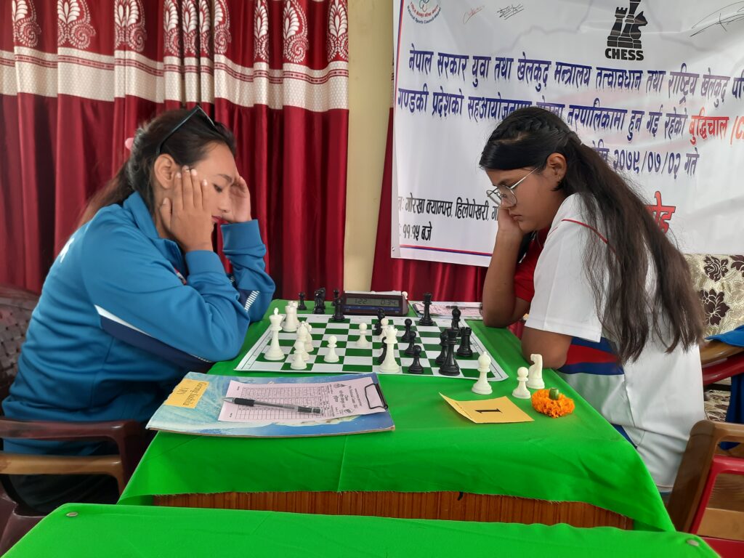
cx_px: 372
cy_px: 279
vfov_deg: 54.9
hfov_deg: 69.4
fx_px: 537
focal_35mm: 25
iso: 40
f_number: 2
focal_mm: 4.6
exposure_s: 1/50
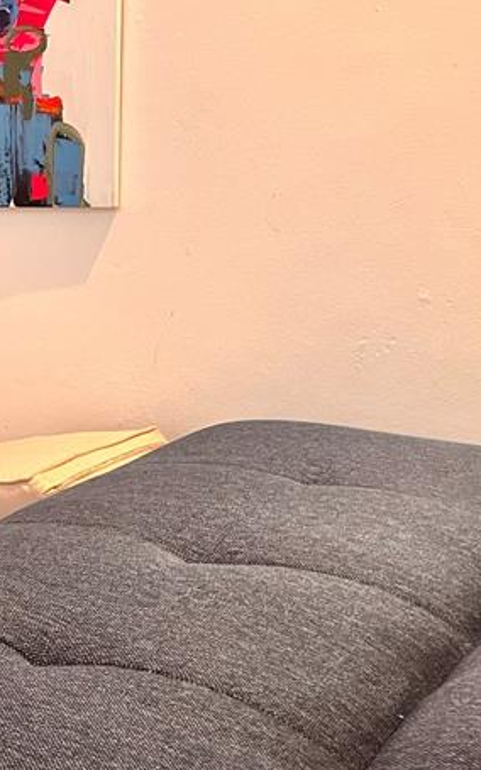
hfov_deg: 18.2
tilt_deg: -8.1
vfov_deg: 33.0
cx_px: -274
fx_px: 1302
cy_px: 350
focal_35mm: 62
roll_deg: +0.4
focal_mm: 5.1
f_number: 1.6
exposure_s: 1/60
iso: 200
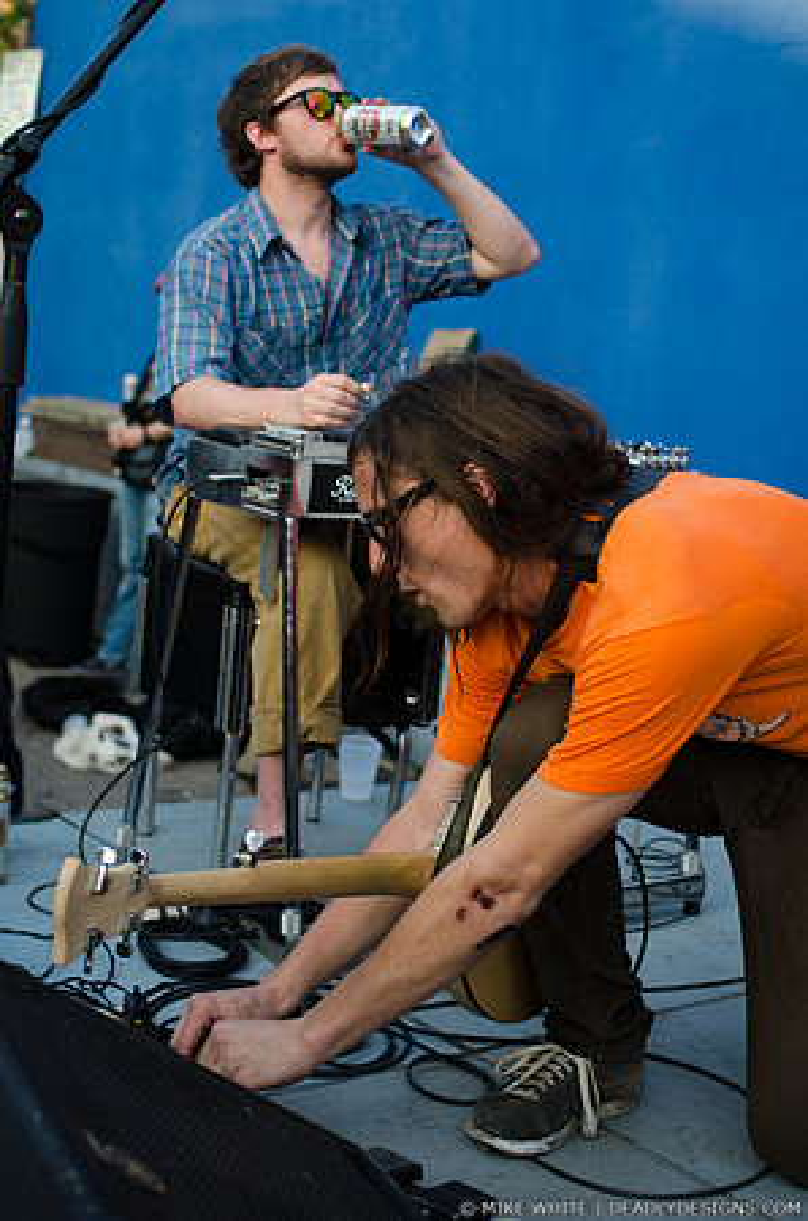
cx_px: 404
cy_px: 610
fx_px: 1776
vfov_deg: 37.9
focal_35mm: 52
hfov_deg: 25.6
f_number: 2.8
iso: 200
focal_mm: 35
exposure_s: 1/250
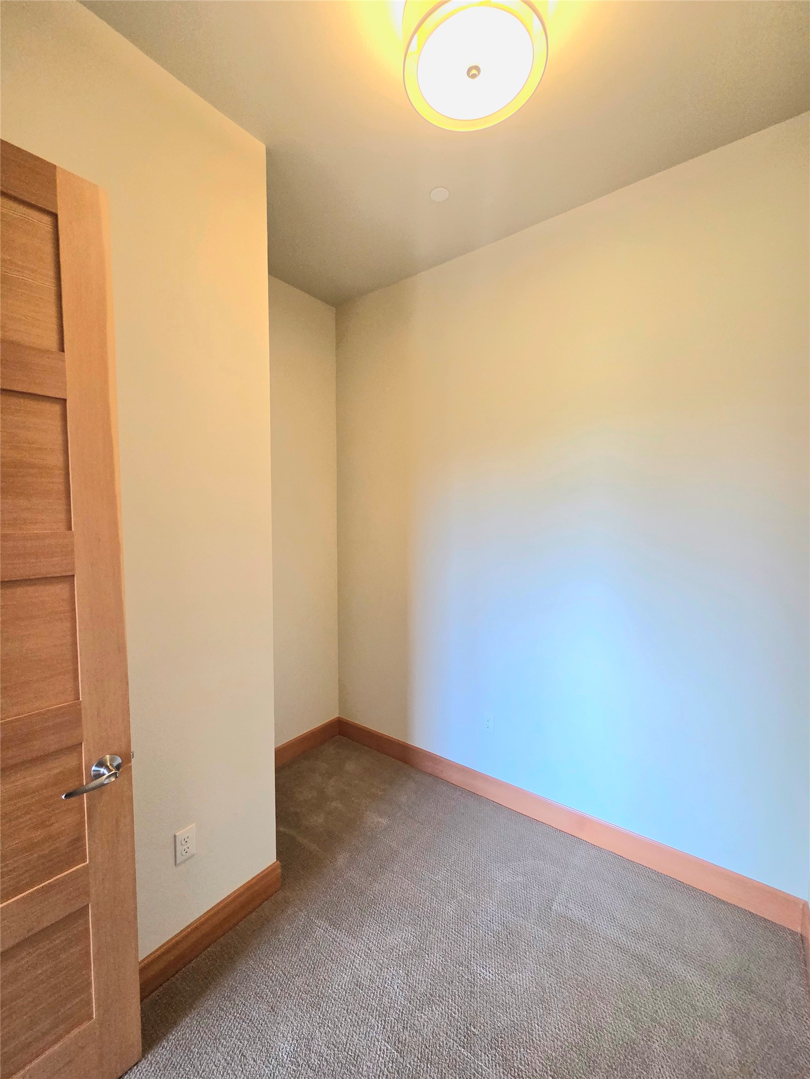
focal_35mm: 13
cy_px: 540
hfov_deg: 89.9
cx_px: 405
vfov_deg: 106.2
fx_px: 406
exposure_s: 1/60.2
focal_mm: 2.2
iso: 160
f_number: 2.2
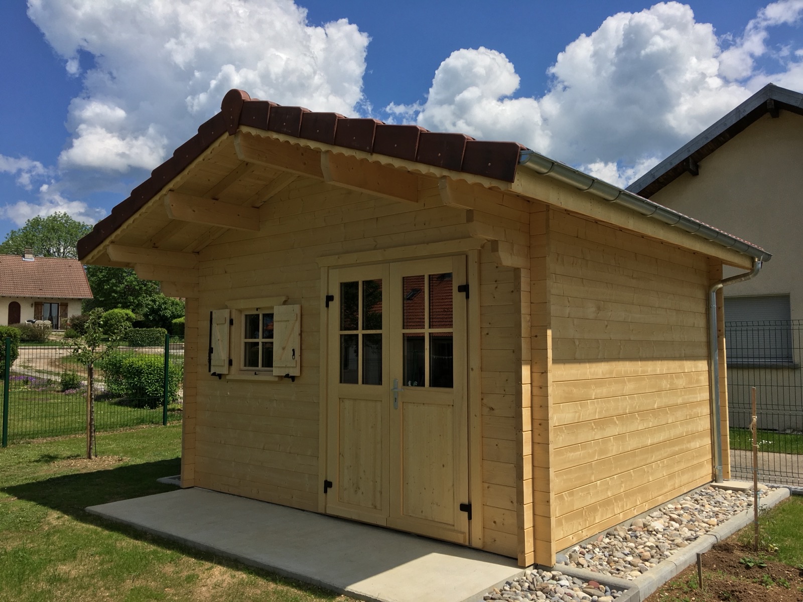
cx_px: 402
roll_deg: +0.1
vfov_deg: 48.2
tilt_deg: +3.7
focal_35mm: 29
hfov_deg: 61.7
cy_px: 301
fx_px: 673
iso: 25
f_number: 2.2
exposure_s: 1/2331
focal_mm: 4.15
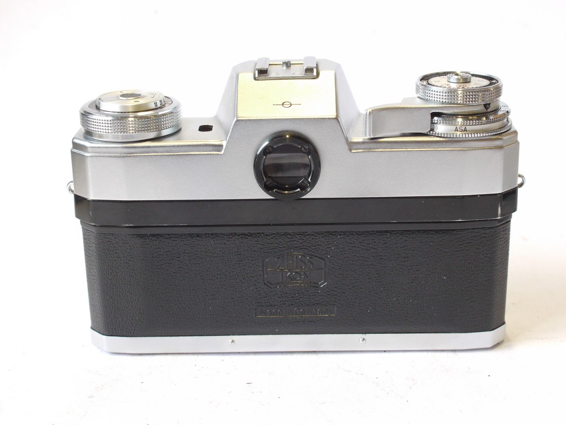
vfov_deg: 24.4
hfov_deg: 32.2
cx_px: 283
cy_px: 212
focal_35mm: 60
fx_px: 981
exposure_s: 1/60
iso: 800
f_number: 7.1
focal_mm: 30
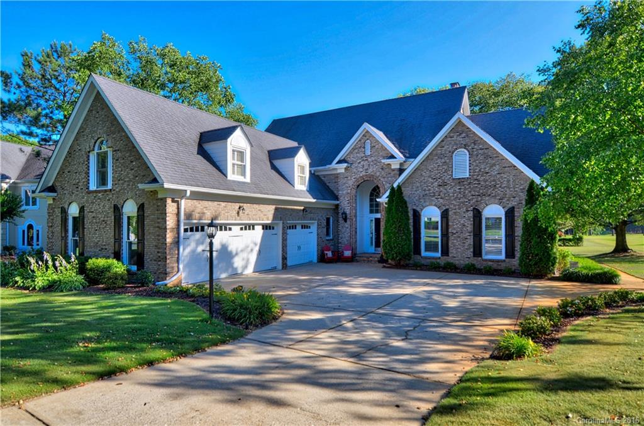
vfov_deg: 62.9
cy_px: 213
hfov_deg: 85.6
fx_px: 348
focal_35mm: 20
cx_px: 322
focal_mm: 13
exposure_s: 1/320
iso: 100
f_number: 4.5
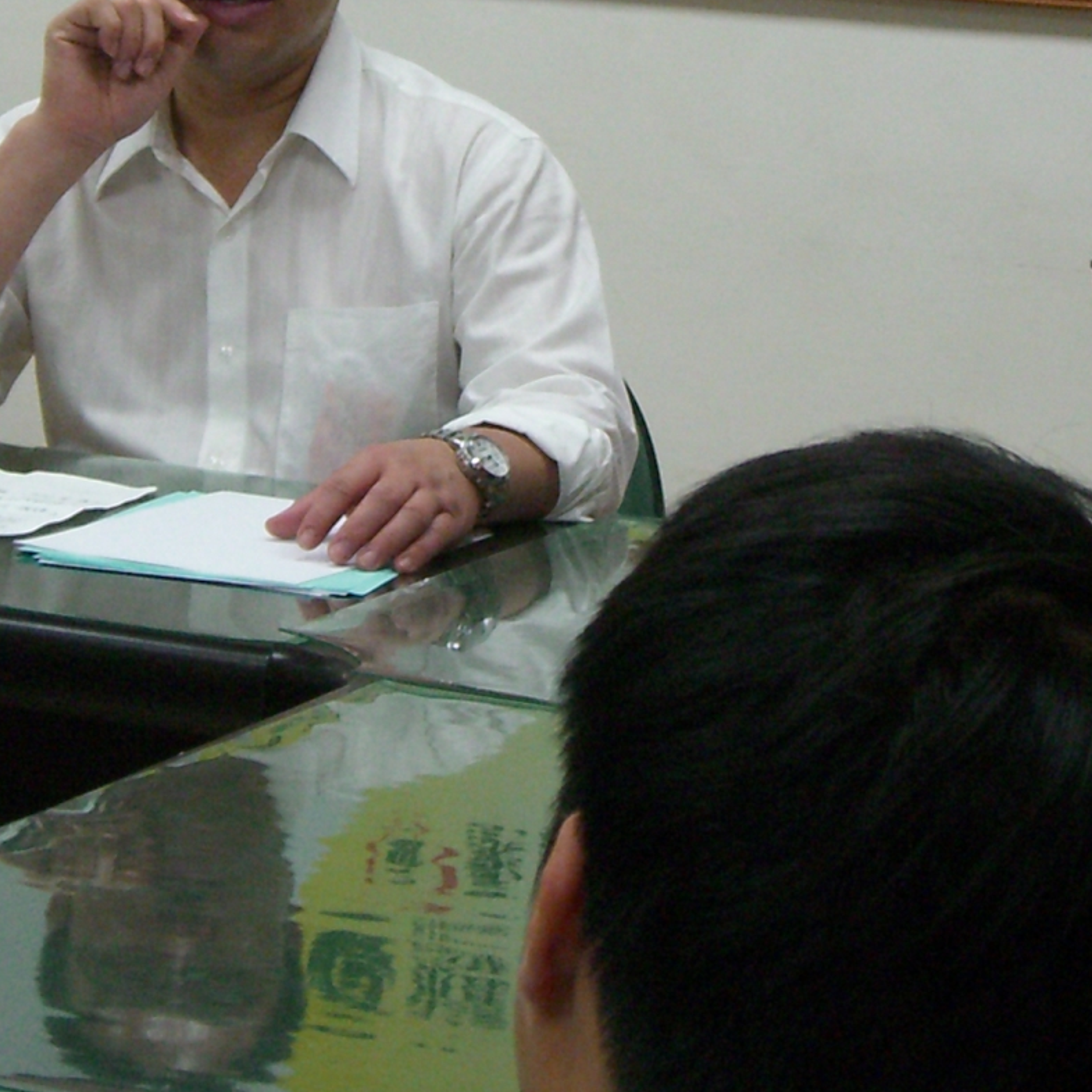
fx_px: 5425
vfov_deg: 11.4
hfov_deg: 11.5
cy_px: 181
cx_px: 610
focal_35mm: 152
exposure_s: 1/60
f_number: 3.6
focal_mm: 10.7
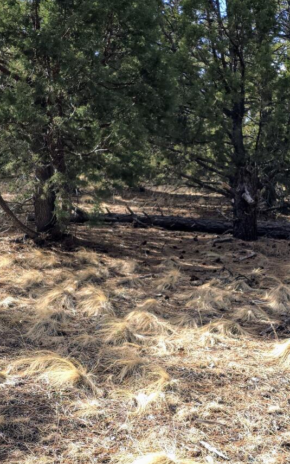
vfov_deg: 35.7
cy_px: 221
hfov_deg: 22.7
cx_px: 182
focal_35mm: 57
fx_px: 720
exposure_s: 1/151
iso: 12
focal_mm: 6.3
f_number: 1.7
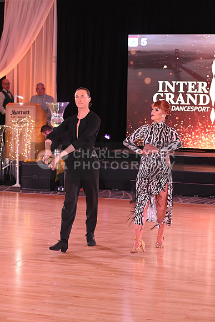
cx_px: 108
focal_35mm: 90
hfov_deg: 15.2
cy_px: 161
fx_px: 806
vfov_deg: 22.6
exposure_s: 1/200
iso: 1600
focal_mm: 90
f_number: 5
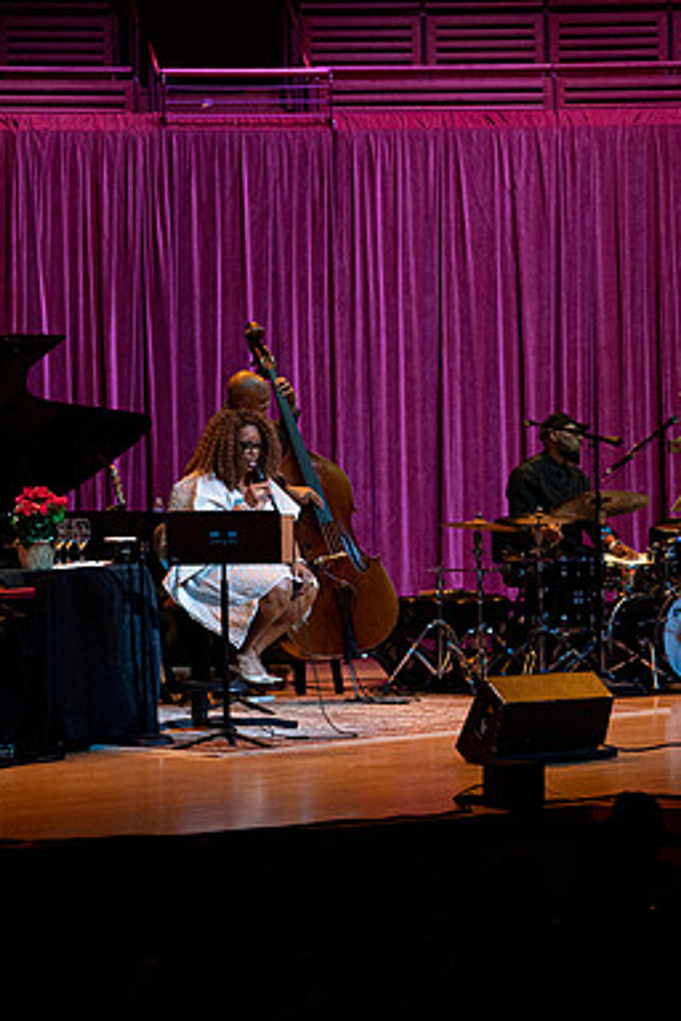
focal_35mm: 133
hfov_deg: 10.3
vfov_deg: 15.4
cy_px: 509
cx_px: 314
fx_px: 3774
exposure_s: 1/320
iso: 2500
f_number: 5.6
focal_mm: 88
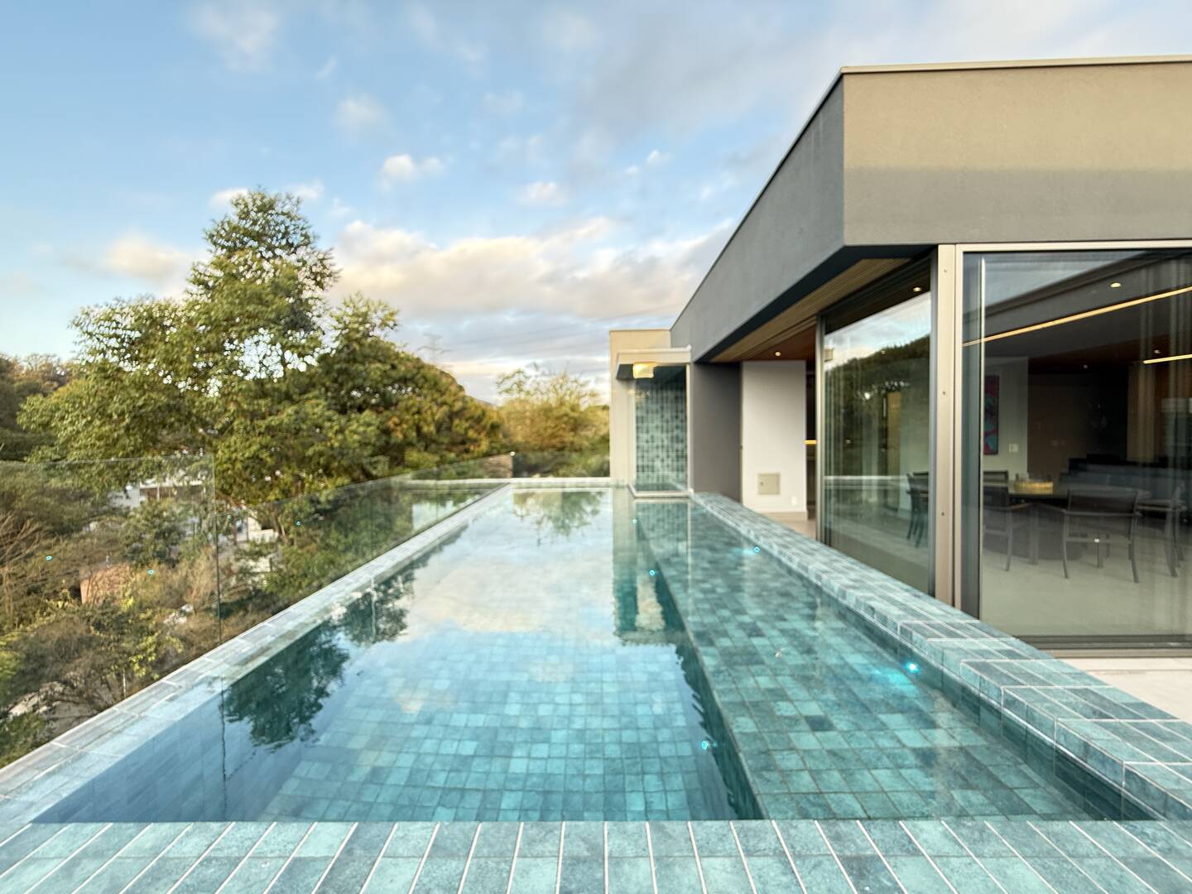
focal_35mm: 14
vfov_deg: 85.7
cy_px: 447
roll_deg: +0.5
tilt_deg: -1.1
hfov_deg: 102.1
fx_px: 482
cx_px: 596
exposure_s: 1/99
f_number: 2.2
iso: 125
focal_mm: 2.22
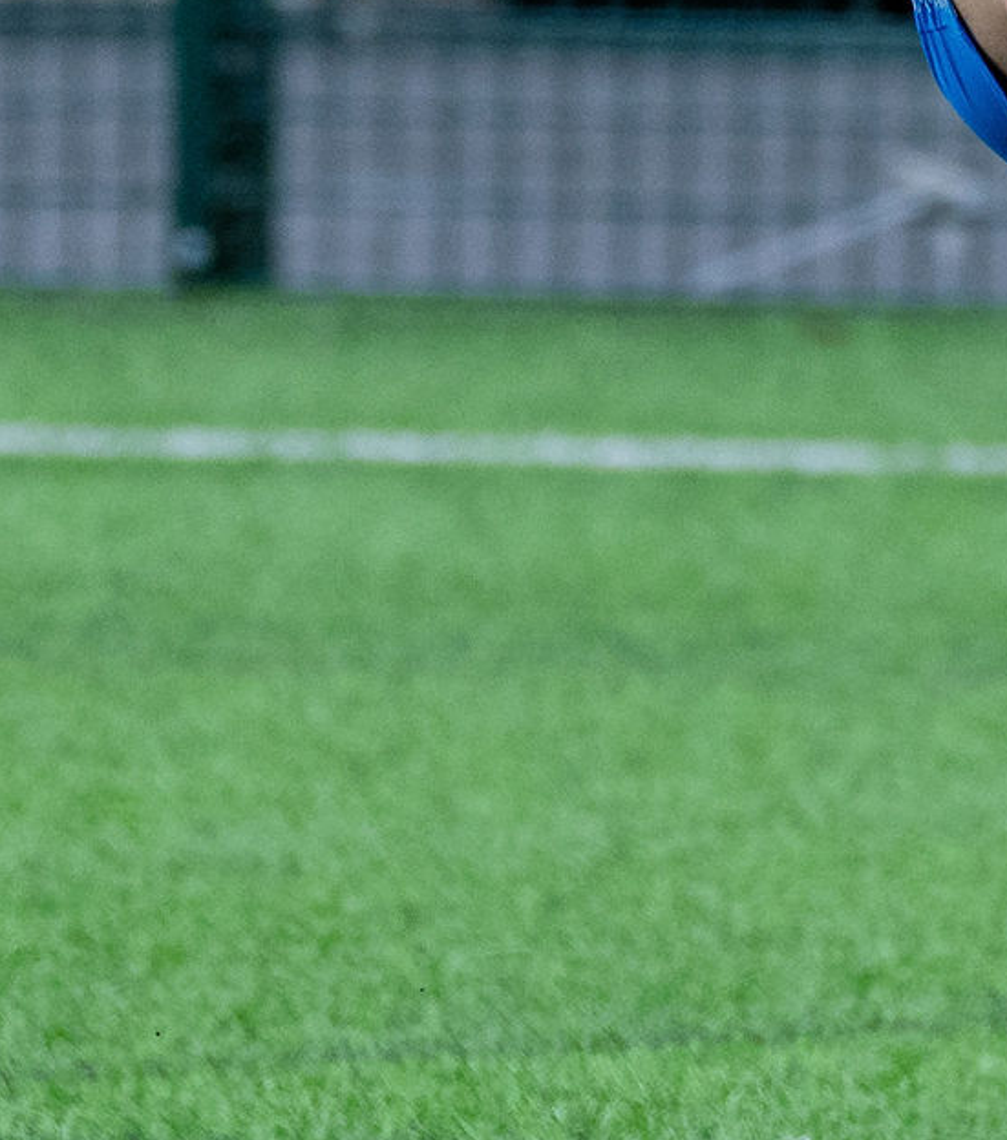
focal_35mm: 2274
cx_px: 1543
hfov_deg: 0.7
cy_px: -315
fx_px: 79954
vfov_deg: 0.8
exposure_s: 1/1250
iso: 1100
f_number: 5.3
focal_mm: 310
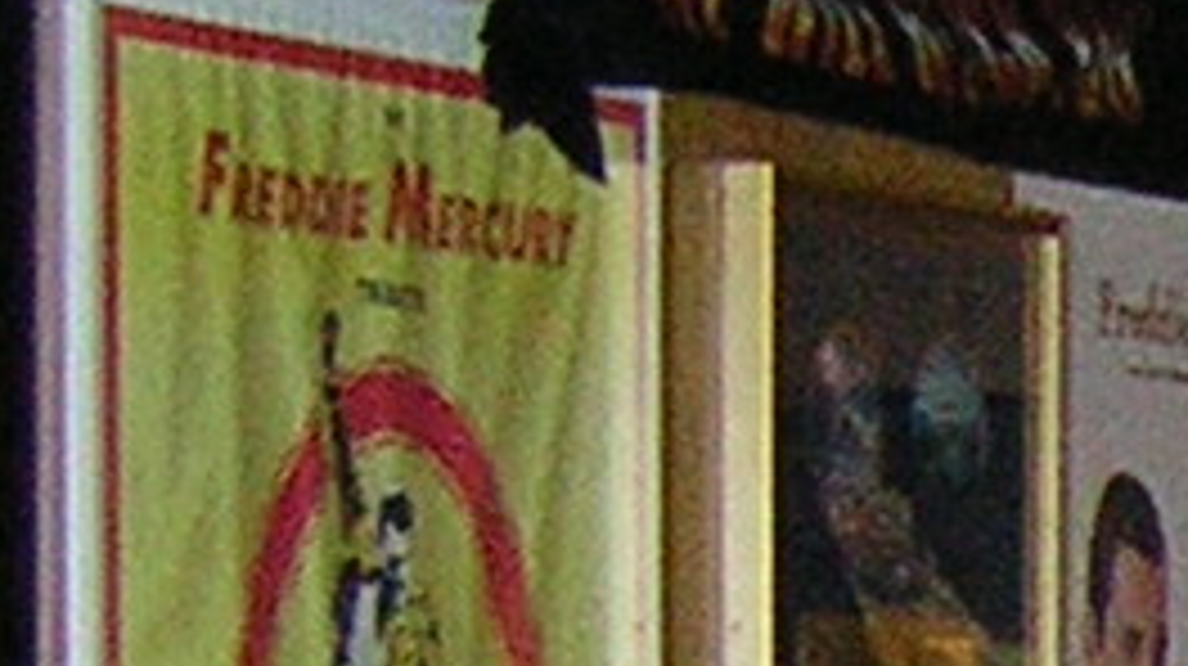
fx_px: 7491
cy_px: 1629
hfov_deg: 8.2
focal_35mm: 238
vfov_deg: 4.9
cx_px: 3015
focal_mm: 4.7
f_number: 2.6
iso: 196
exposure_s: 1/60.1
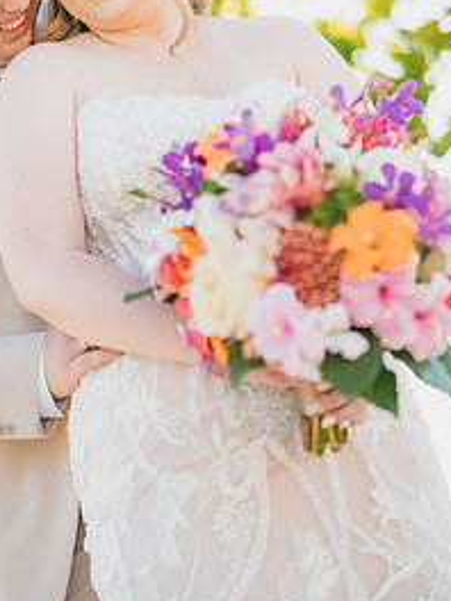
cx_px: 153
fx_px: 1424
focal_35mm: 82
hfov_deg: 17.9
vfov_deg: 23.7
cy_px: 194
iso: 125
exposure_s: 1/1600
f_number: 1.4
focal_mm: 50
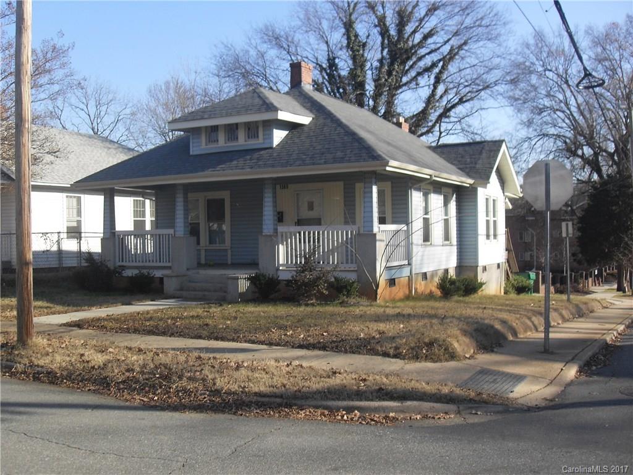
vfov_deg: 38.7
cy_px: 238
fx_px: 677
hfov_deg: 50.1
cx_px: 316
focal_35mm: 37
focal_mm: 6.3
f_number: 8.9
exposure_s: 1/90
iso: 80
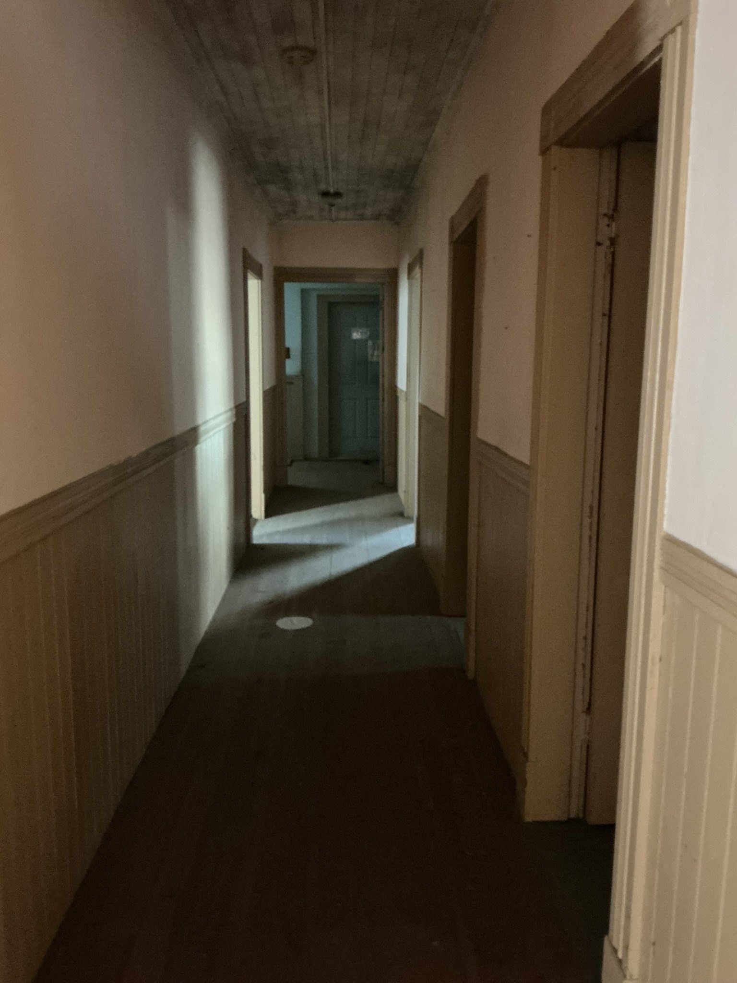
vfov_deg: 61.7
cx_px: 368
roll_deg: +0.0
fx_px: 823
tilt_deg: -10.2
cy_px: 492
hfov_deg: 48.2
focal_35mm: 29
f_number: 1.8
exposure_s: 1/20
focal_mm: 3
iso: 500
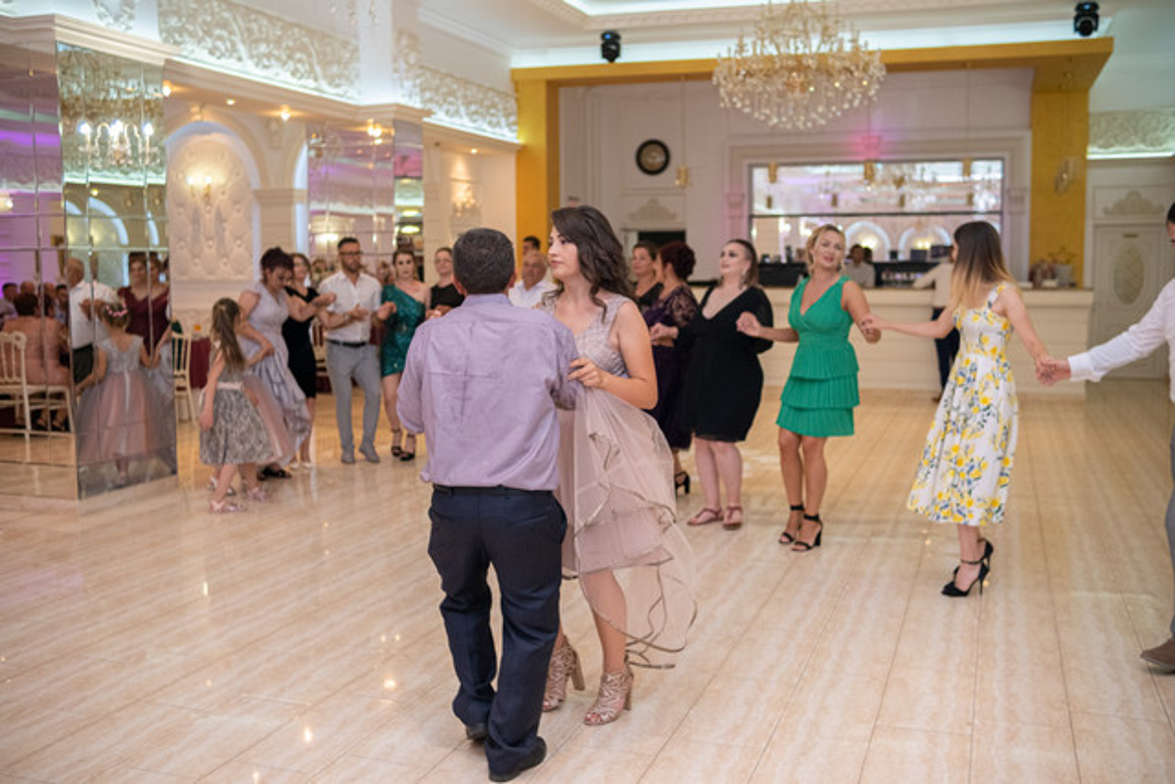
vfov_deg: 37.9
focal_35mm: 35
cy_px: 392
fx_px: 1143
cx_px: 588
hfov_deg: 54.4
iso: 800
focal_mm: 23
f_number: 2
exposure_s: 1/125
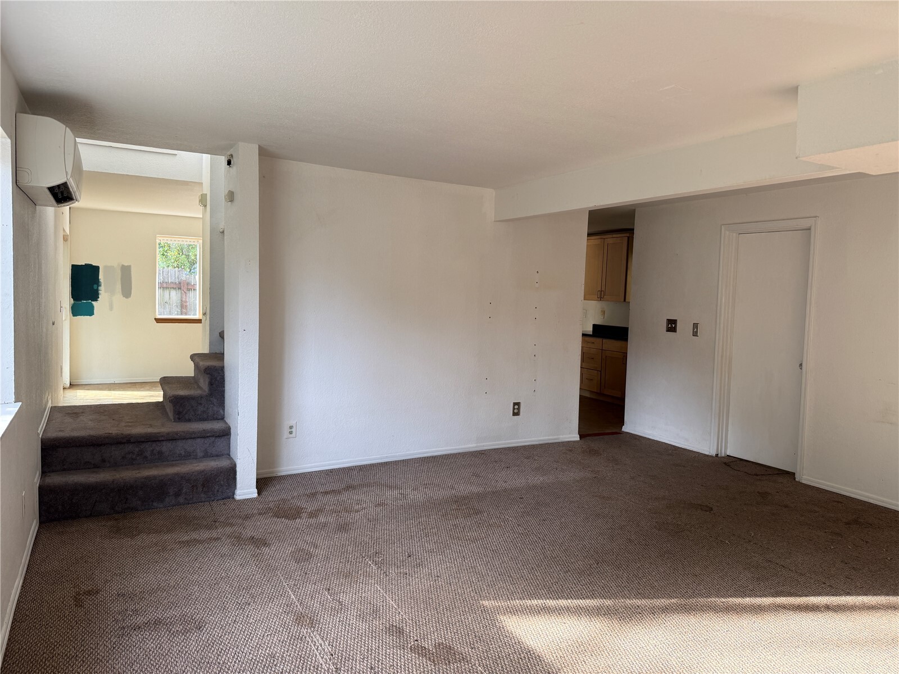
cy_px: 337
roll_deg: -2.3
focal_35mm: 24
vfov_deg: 56.8
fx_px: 623
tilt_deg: -3.8
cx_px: 450
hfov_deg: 71.6
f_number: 1.78
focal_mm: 6.76
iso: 100
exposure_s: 1/121
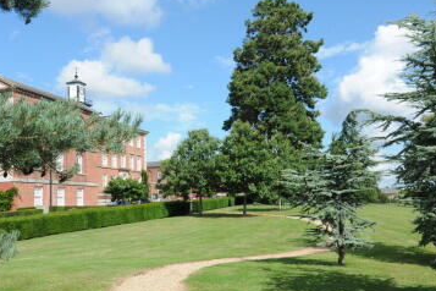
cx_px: 206
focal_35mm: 40
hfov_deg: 48.4
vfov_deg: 33.4
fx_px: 484
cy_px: 158
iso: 400
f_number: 13
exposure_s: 1/320
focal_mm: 20
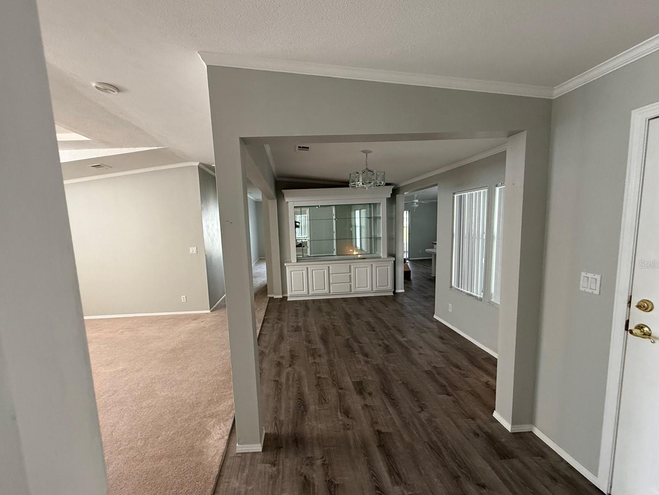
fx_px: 305
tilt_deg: -7.1
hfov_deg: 94.4
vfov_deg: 78.0
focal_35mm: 16
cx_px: 307
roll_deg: +2.0
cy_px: 264
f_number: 2.2
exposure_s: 1/60
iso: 250
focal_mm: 2.22
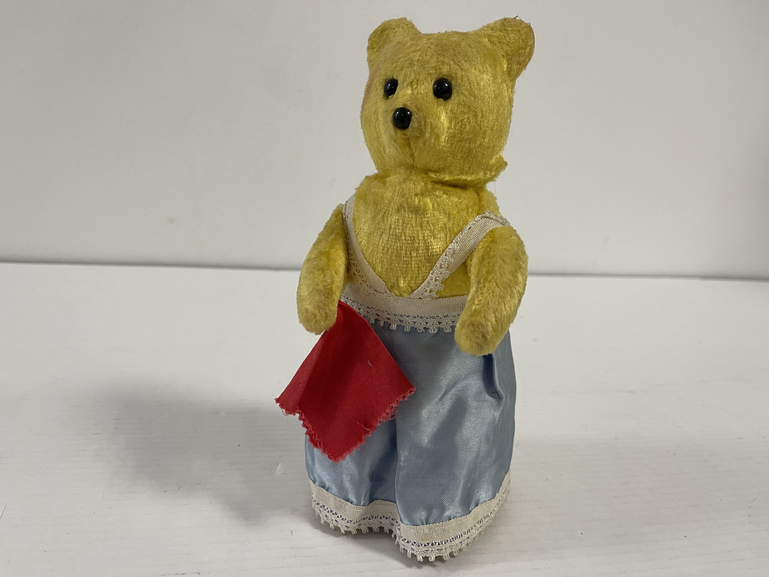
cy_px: 288
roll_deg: -3.8
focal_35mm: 25
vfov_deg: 54.9
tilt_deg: -13.0
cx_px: 384
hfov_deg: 69.4
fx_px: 555
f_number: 1.6
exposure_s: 1/50
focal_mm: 5.1
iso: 64
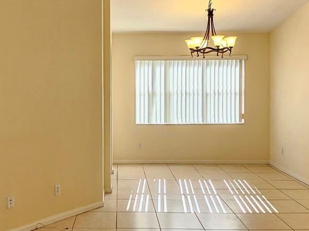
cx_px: 115
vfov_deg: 39.4
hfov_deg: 50.8
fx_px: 321
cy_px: 86
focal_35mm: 36
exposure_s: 1/60
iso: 64
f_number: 2.2
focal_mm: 2.2
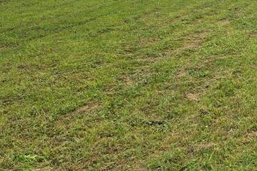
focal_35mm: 67
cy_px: -46
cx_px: 318
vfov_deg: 19.0
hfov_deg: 26.3
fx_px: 478
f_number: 1.7
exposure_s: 1/342
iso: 12
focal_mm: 6.3
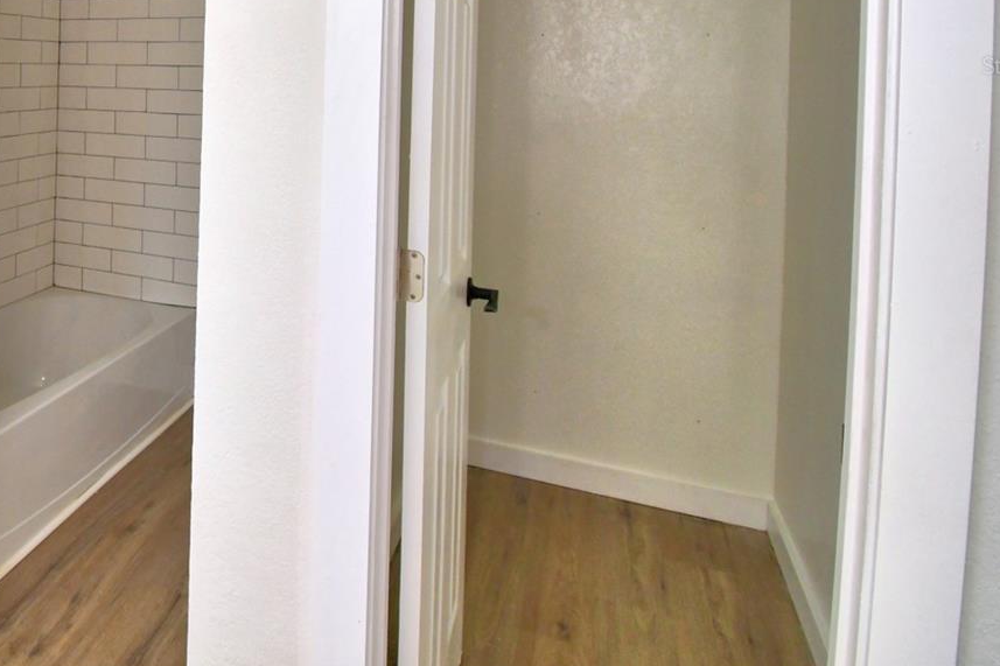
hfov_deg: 58.6
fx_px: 778
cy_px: 65
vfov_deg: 42.5
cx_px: 153
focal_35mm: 28
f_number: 4.5
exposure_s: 1/100
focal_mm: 10
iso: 400
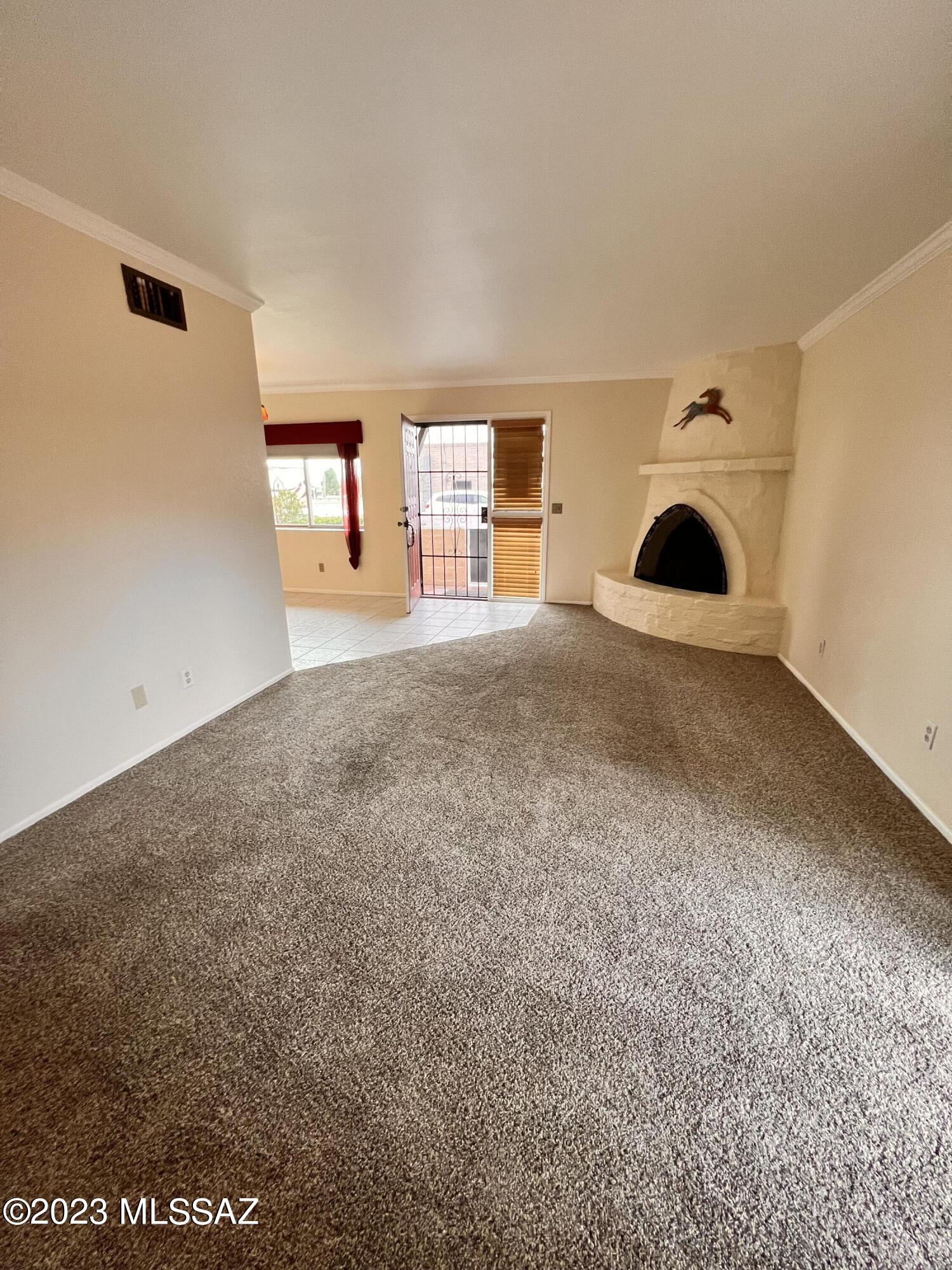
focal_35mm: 13
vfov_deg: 106.2
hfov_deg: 89.9
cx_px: 476
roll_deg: +1.1
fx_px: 477
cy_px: 635
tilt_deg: -16.0
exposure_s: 1/120
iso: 250
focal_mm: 1.57
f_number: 1.8
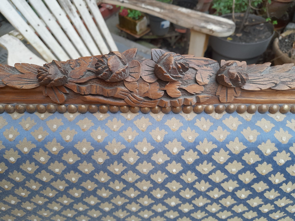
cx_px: 148
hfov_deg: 69.4
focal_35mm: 25
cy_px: 110
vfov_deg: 54.9
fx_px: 213
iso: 400
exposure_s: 1/24
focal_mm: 4.6
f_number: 2
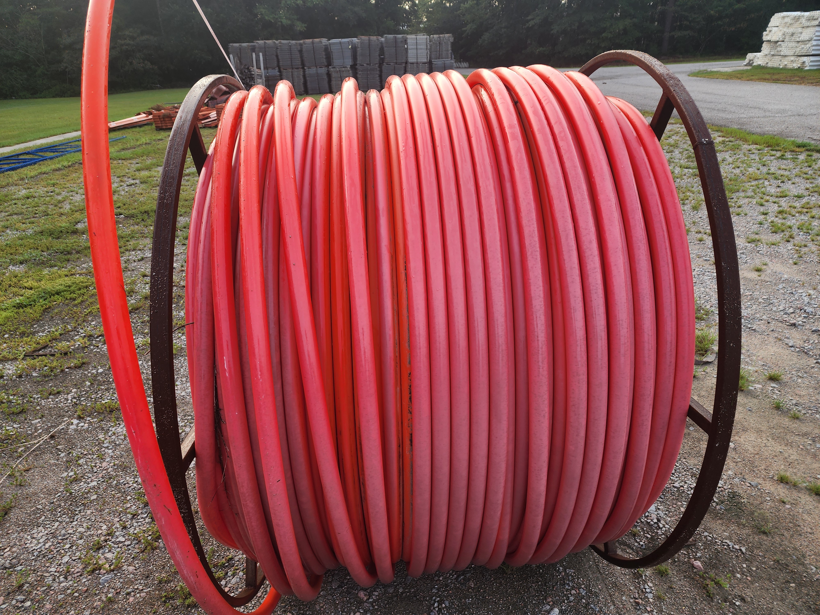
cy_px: 308
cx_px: 410
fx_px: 545
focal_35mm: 23
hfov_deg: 73.9
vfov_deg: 58.9
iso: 32
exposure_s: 1/180
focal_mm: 6.4
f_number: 1.8
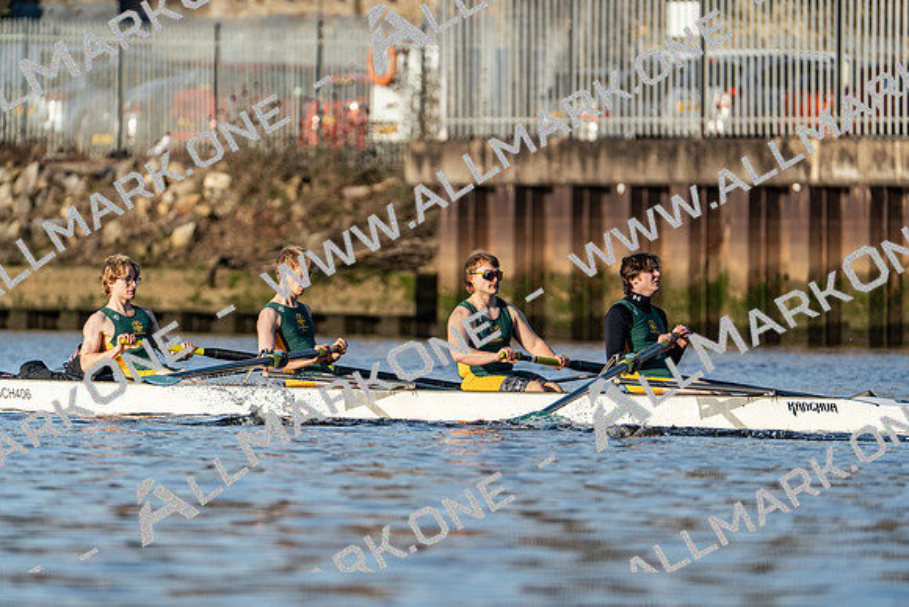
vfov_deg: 3.0
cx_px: 454
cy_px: 304
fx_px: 11415
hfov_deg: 4.6
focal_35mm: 452
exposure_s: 1/2000
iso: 400
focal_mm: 452
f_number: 6.3
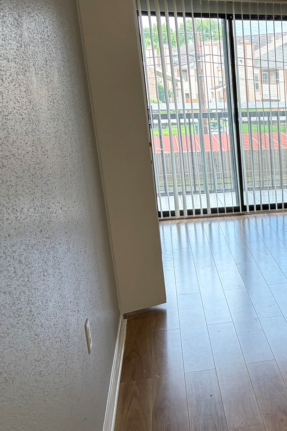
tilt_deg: -14.7
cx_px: 377
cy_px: 243
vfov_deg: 38.8
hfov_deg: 23.3
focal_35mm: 51
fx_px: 610
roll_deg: +1.2
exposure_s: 1/120
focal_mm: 5.96
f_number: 1.6
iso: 80
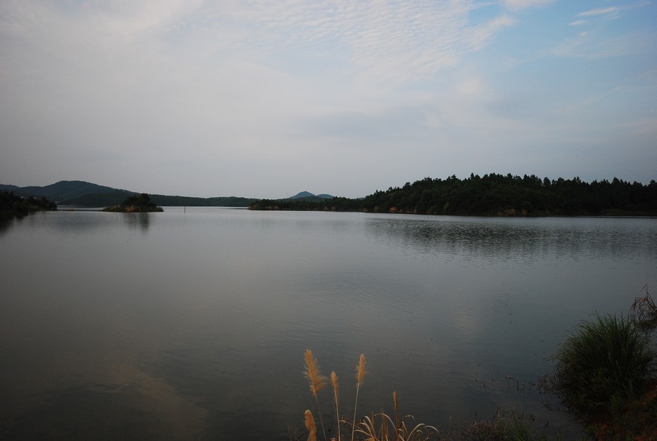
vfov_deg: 43.8
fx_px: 549
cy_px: 220
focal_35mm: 30
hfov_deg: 61.8
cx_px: 328
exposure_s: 1/200
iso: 400
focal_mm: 20
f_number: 7.1
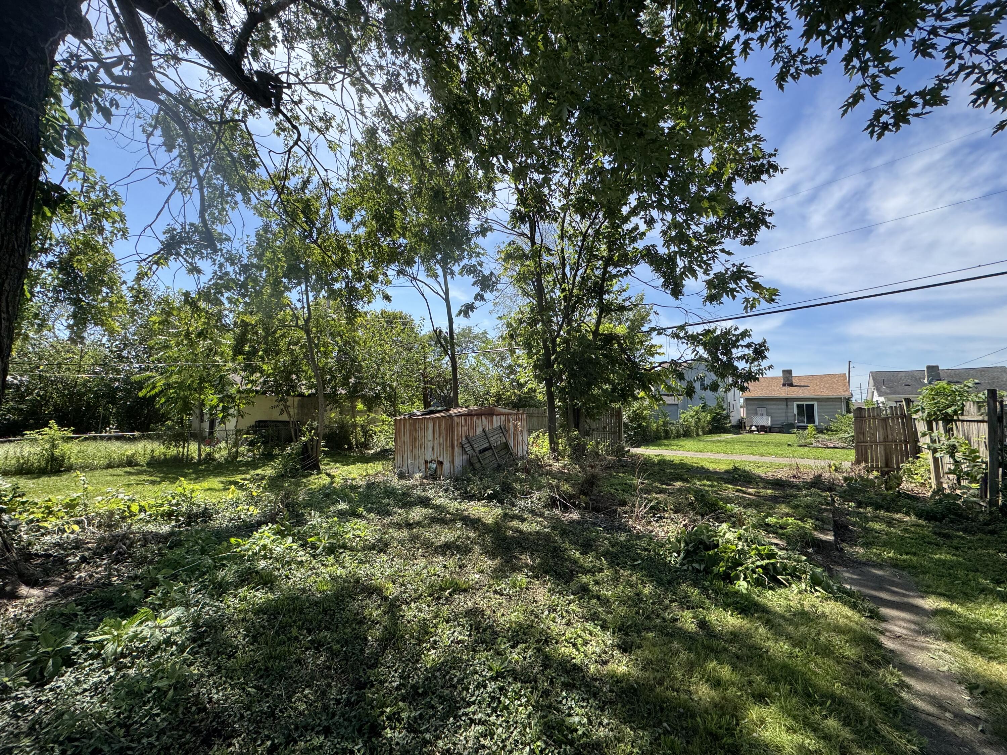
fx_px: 407
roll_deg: -1.2
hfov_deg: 102.1
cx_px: 504
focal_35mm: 14
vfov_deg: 85.7
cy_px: 378
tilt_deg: +5.3
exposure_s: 1/681
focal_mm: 2.22
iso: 40
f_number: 2.2
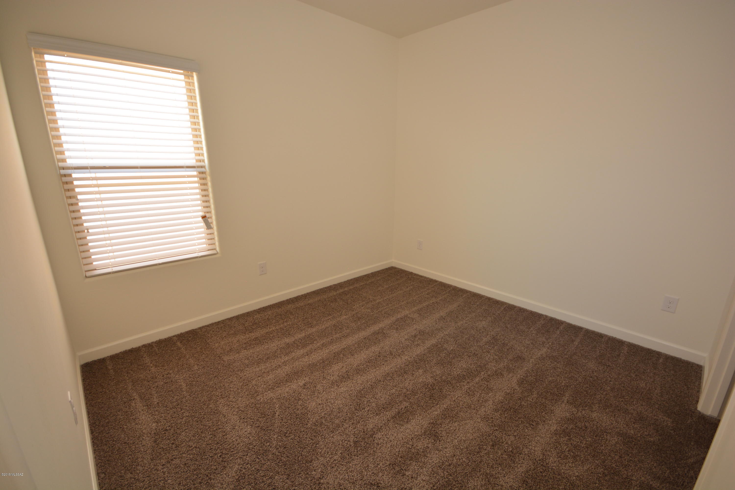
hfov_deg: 100.4
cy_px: 245
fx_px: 306
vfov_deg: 77.3
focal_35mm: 15
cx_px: 368
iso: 400
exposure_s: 1/60
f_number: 4
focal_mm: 10
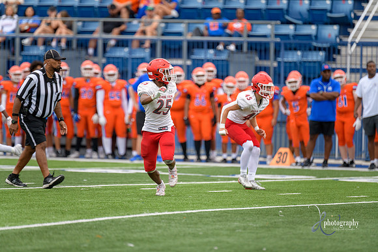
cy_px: 126
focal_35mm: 300
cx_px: 189
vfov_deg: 4.6
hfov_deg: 6.9
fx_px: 3151
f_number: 2.8
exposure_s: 1/500
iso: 360
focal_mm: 300
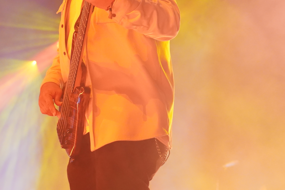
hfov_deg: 19.0
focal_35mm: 107
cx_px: 90
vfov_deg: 12.7
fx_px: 847
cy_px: 8
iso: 5000
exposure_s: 1/160
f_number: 4
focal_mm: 53
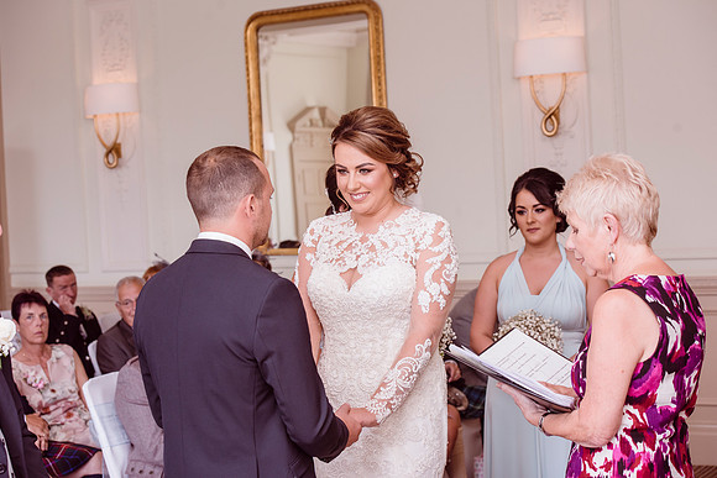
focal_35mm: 70
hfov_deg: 28.8
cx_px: 358
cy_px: 239
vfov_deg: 19.5
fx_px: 1394
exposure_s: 1/200
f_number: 5.6
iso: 500
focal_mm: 70
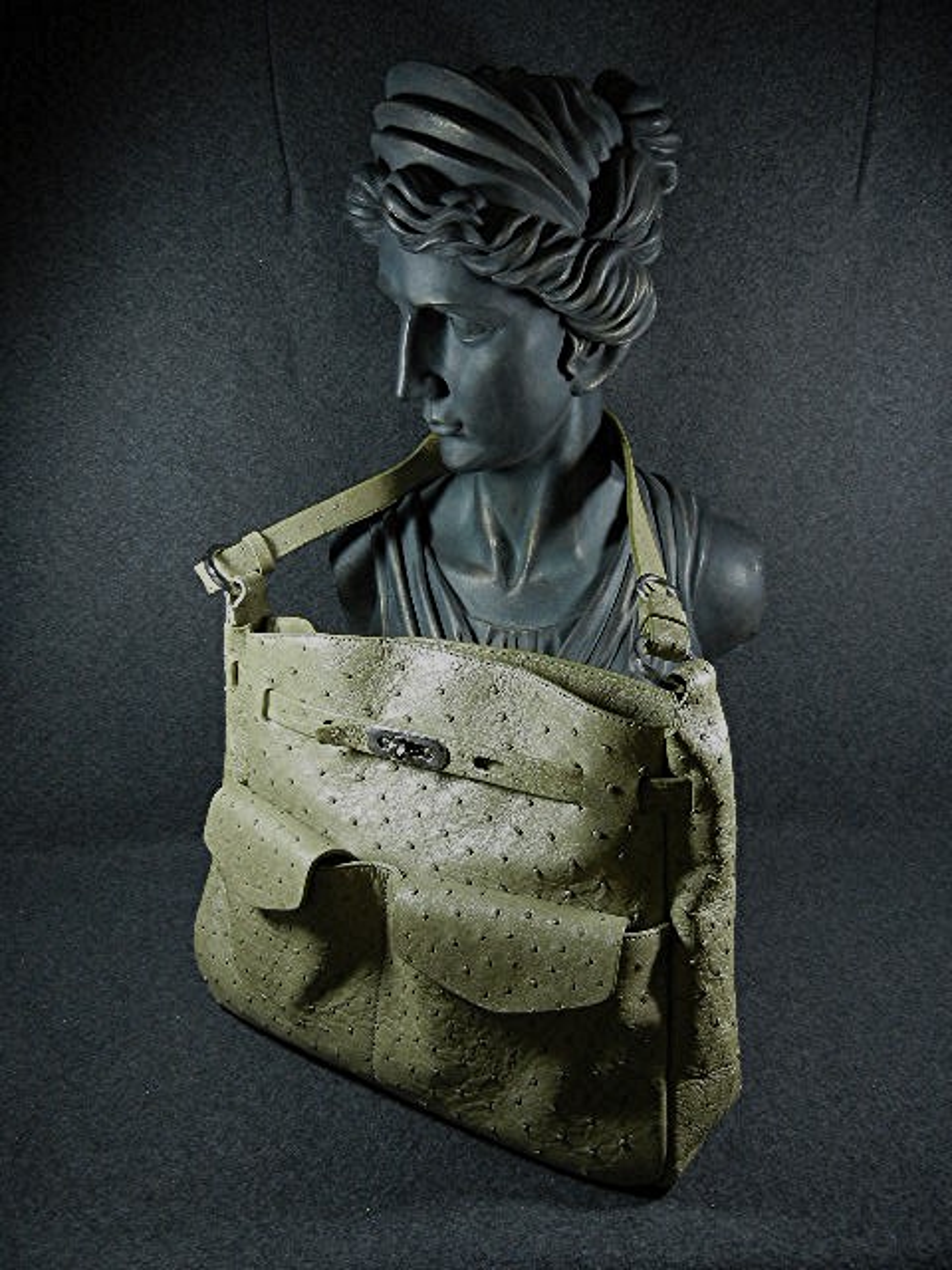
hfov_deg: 46.8
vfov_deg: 60.0
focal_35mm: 30
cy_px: 635
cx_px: 476
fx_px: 1100
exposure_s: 1/34.7
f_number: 3.5
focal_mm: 5.4
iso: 400
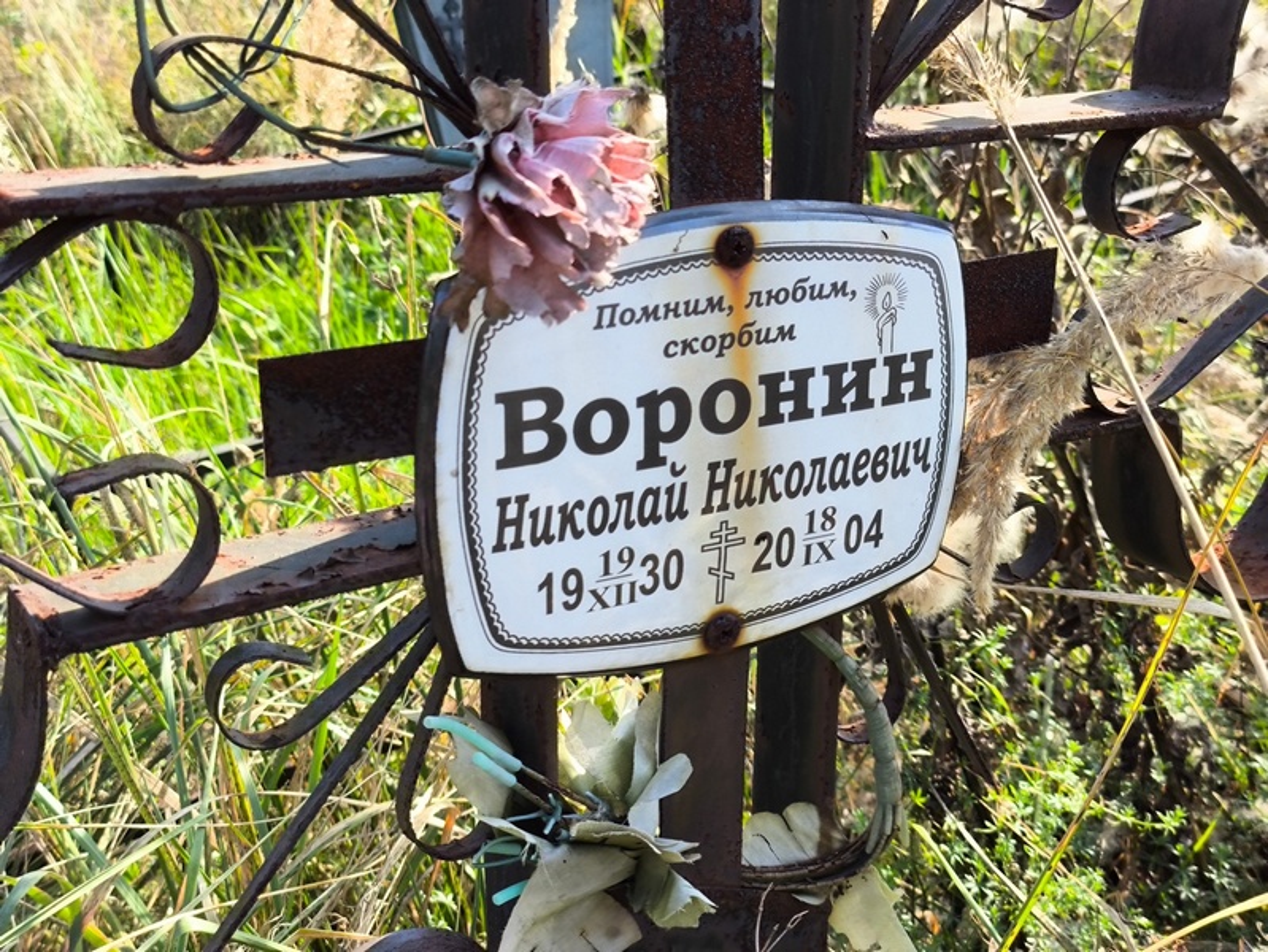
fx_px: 1832
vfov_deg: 29.1
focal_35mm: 50
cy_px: 476
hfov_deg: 38.2
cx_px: 634
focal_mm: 4.71
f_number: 1.7
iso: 50
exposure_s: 1/309
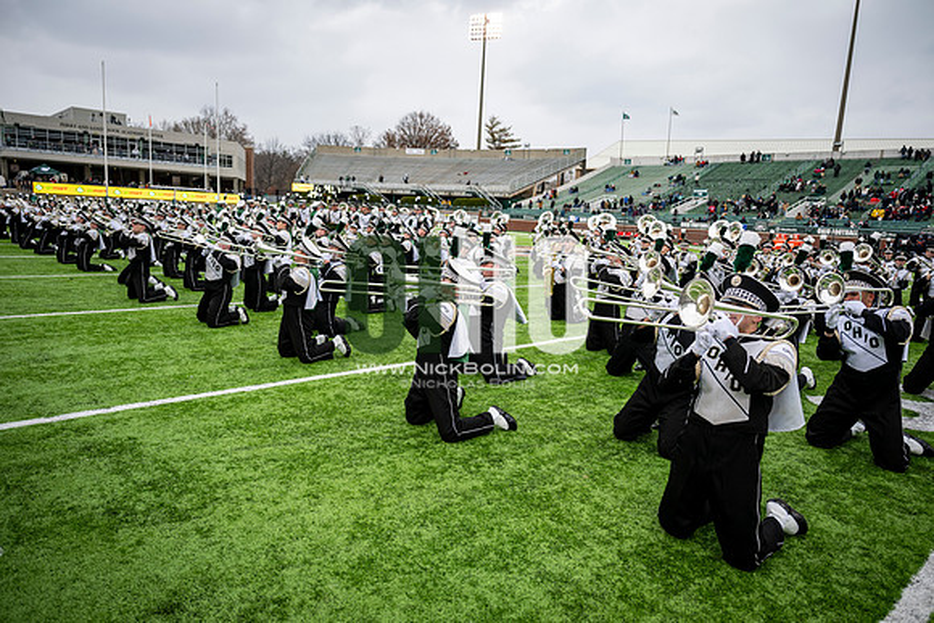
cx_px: 467
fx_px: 623
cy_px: 312
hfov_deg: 73.7
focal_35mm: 24
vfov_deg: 53.2
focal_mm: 24
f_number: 2.8
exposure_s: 1/500
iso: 100
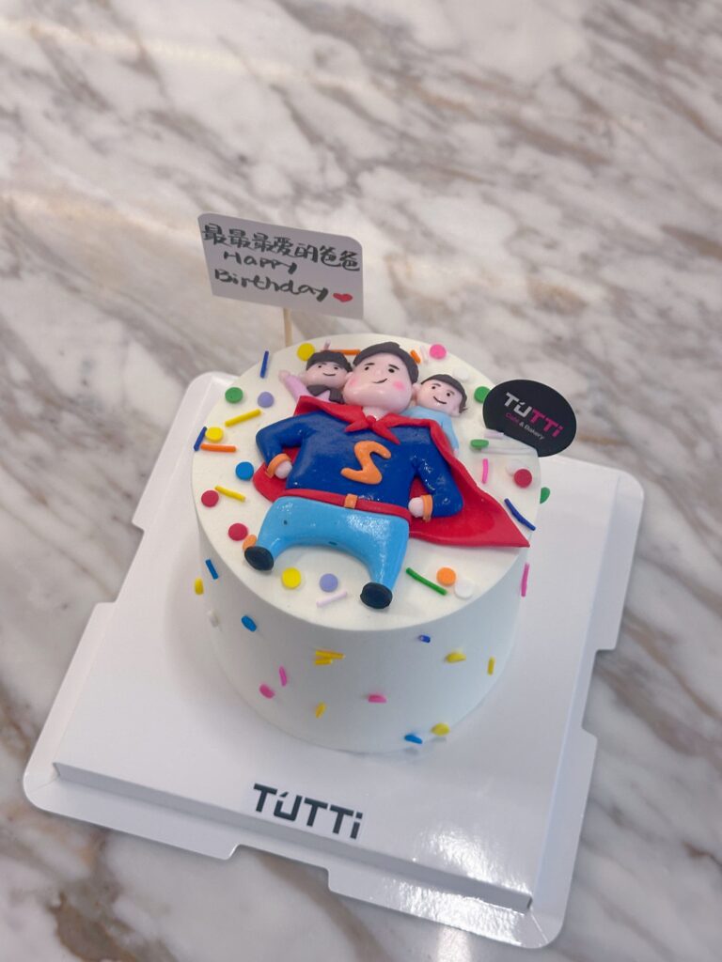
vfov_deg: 39.7
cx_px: 361
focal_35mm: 48
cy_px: 481
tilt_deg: -58.8
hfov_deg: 30.3
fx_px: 1335
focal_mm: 6.86
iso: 160
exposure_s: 1/50
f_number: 1.78
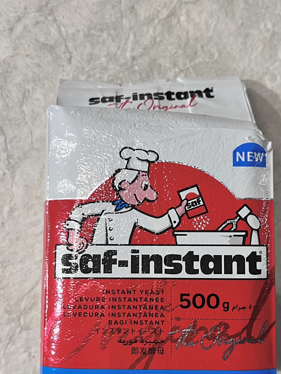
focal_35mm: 40
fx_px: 433
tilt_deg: -88.0
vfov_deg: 46.7
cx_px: 146
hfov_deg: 35.9
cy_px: 210
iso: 320
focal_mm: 5.1
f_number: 1.6
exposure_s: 1/50
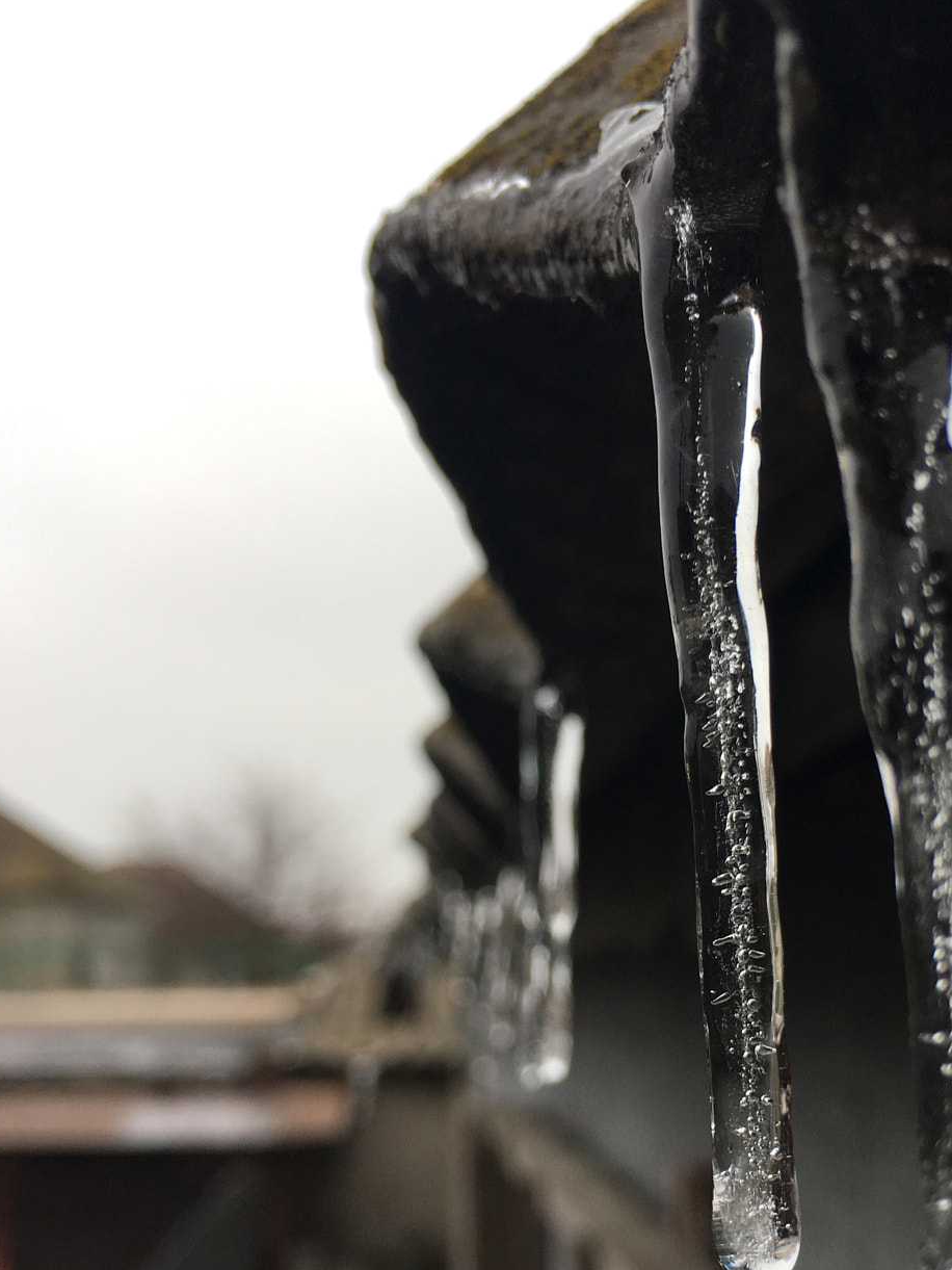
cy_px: 830
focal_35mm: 38
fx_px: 1393
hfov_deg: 37.5
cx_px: 596
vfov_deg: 48.3
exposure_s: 1/50
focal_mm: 4.15
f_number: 2.2
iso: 25
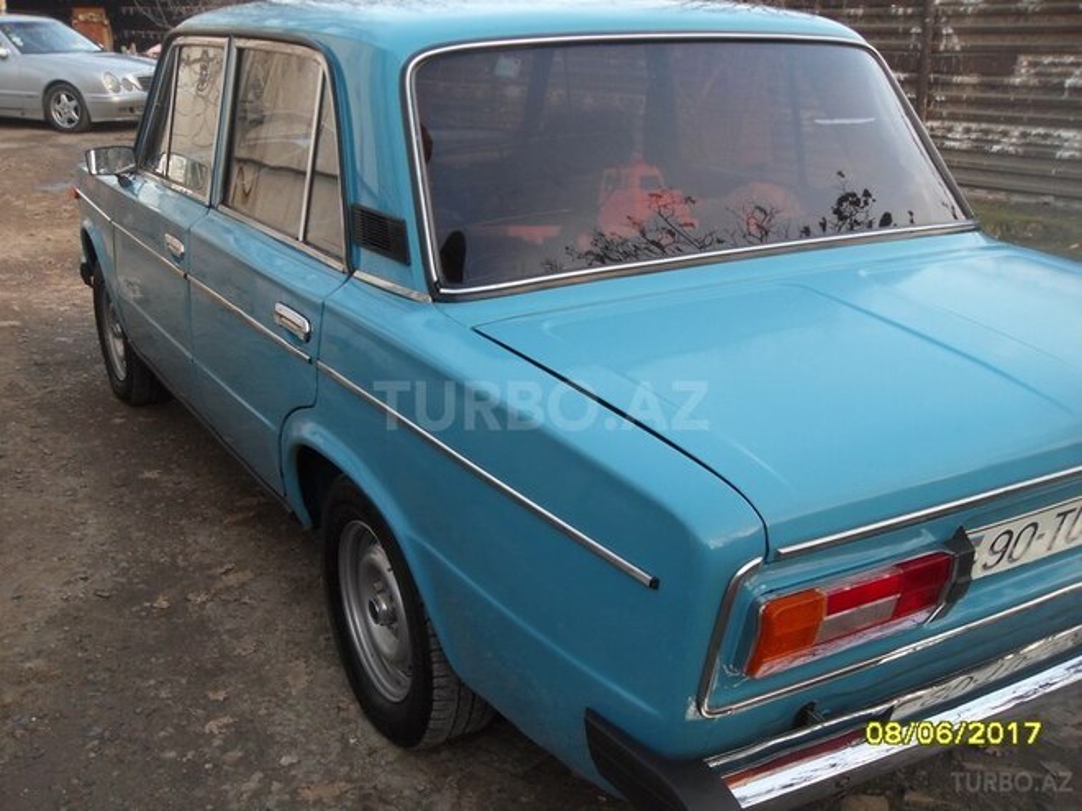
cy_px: 406
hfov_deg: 52.6
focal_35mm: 35
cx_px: 541
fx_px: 1094
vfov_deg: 40.7
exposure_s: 1/45
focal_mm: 6.3
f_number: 3.5
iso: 80
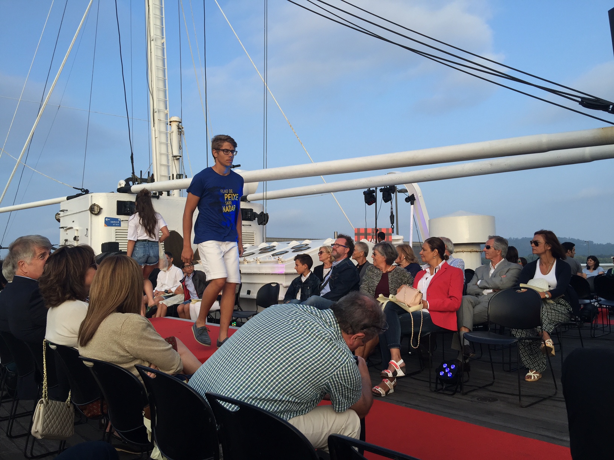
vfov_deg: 48.2
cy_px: 230
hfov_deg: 61.7
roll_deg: +1.7
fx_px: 514
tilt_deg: +5.5
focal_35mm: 29
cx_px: 307
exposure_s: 1/549
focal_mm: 4.15
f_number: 2.2
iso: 32
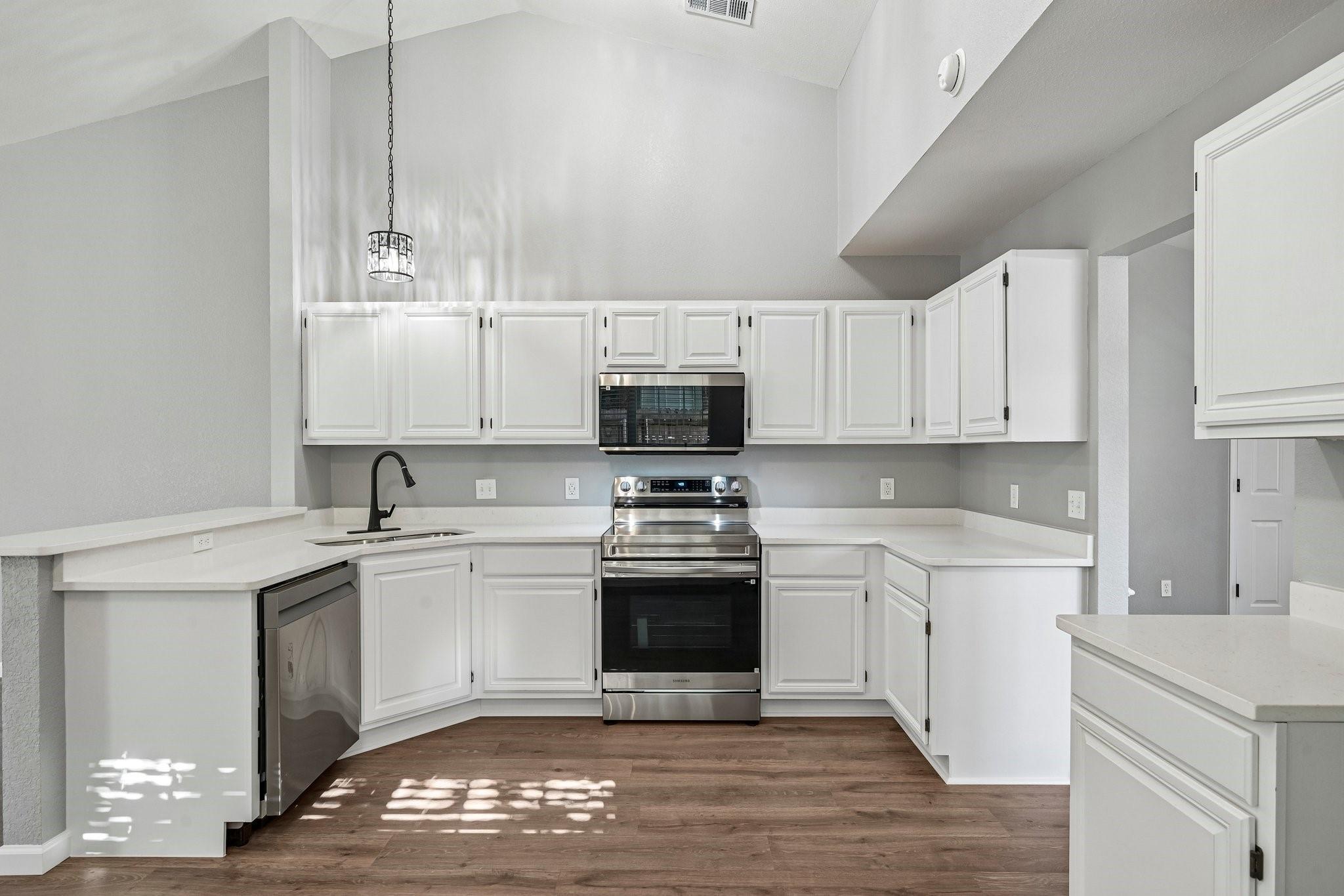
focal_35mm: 18
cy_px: 448
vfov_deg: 67.4
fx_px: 672
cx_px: 672
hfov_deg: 90.0
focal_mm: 18
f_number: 8
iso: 400
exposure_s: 1/15
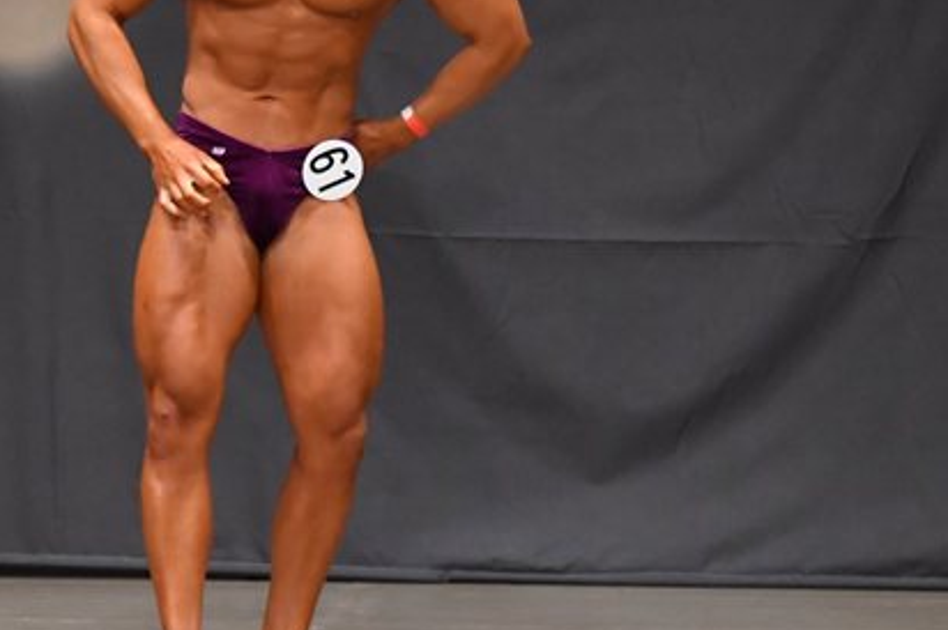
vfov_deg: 3.2
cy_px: 244
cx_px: 224
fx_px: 11130
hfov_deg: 4.9
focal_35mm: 423
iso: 6400
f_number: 5.6
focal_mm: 150
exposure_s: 1/400
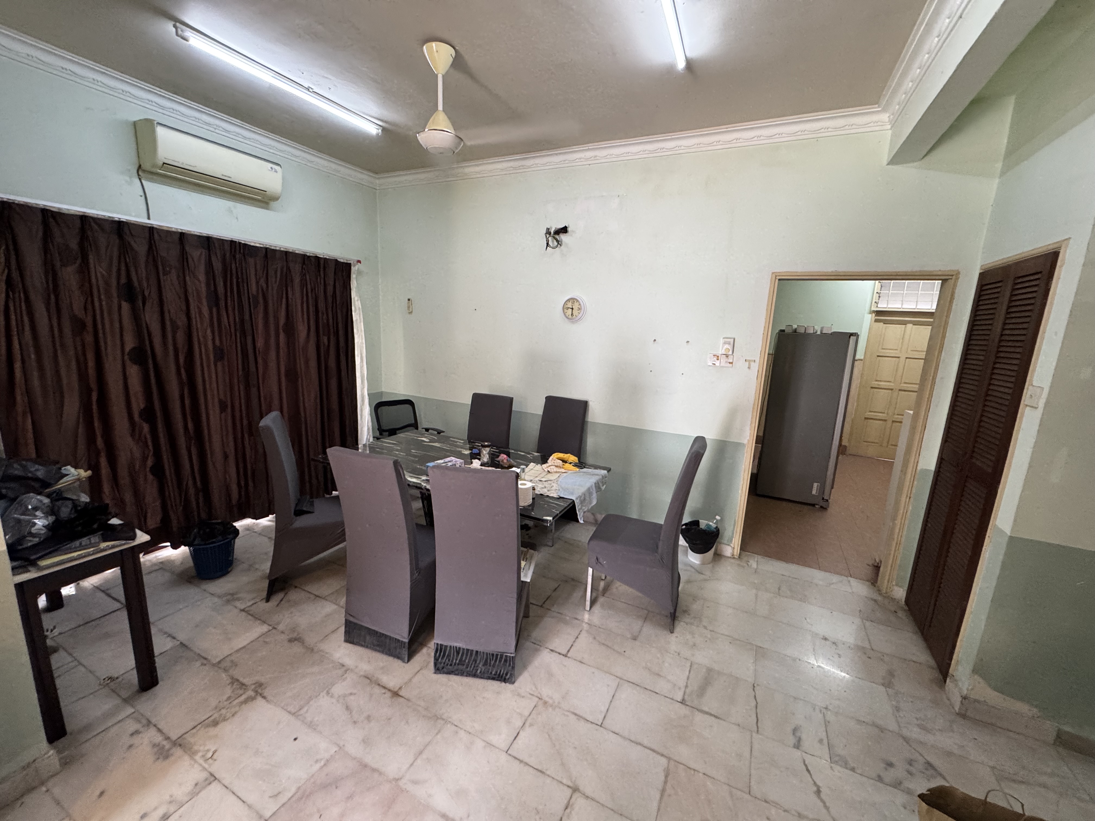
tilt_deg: -10.4
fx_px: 443
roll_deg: -1.7
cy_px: 410
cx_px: 548
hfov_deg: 102.1
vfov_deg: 85.7
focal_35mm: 14
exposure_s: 1/50
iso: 250
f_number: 2.2
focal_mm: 2.22
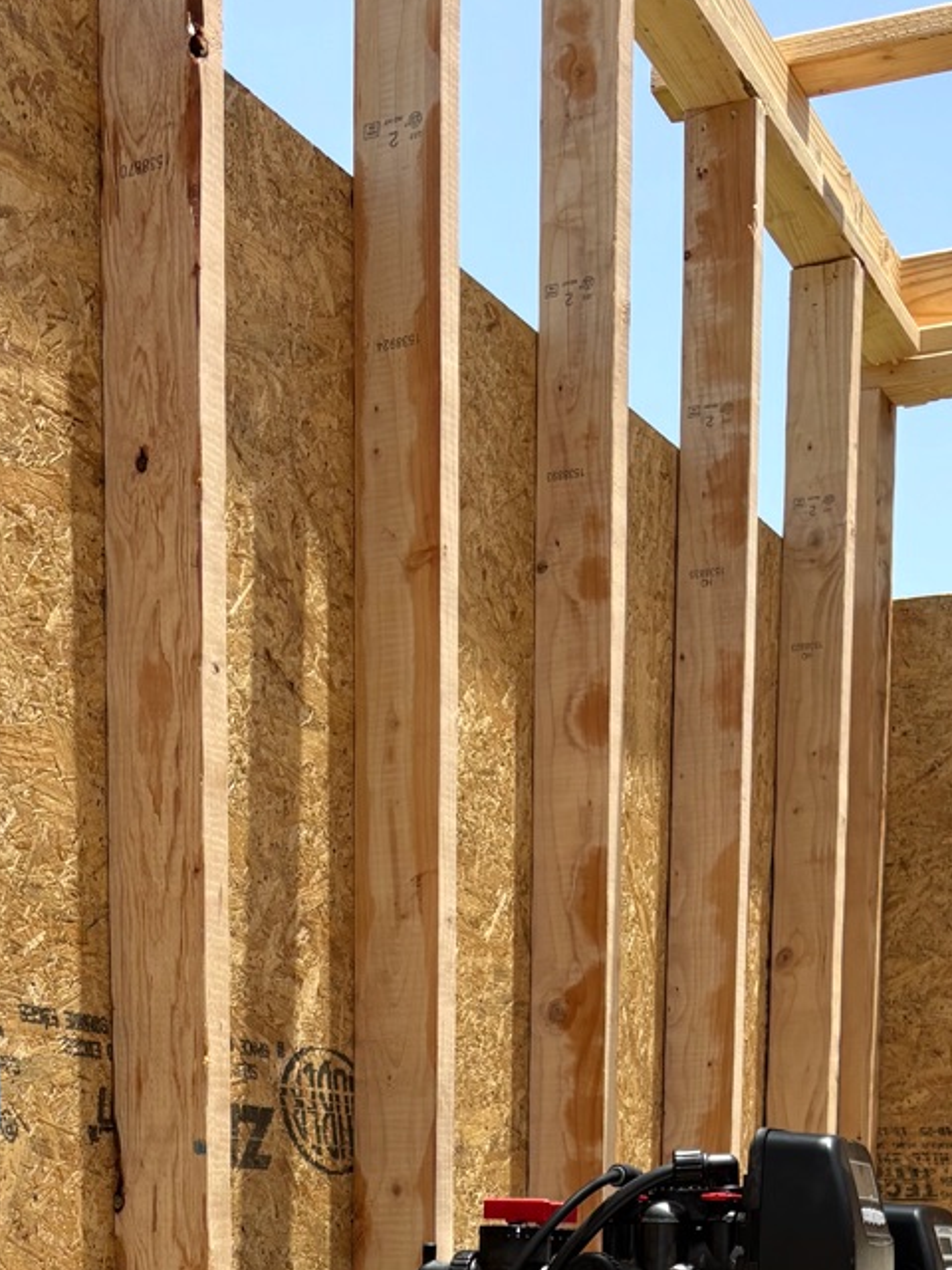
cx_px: 397
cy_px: 1510
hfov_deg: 22.6
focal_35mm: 65
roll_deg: -0.6
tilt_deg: -6.2
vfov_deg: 26.6
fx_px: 2383
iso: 50
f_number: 1.6
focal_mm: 5.96
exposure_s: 1/1642
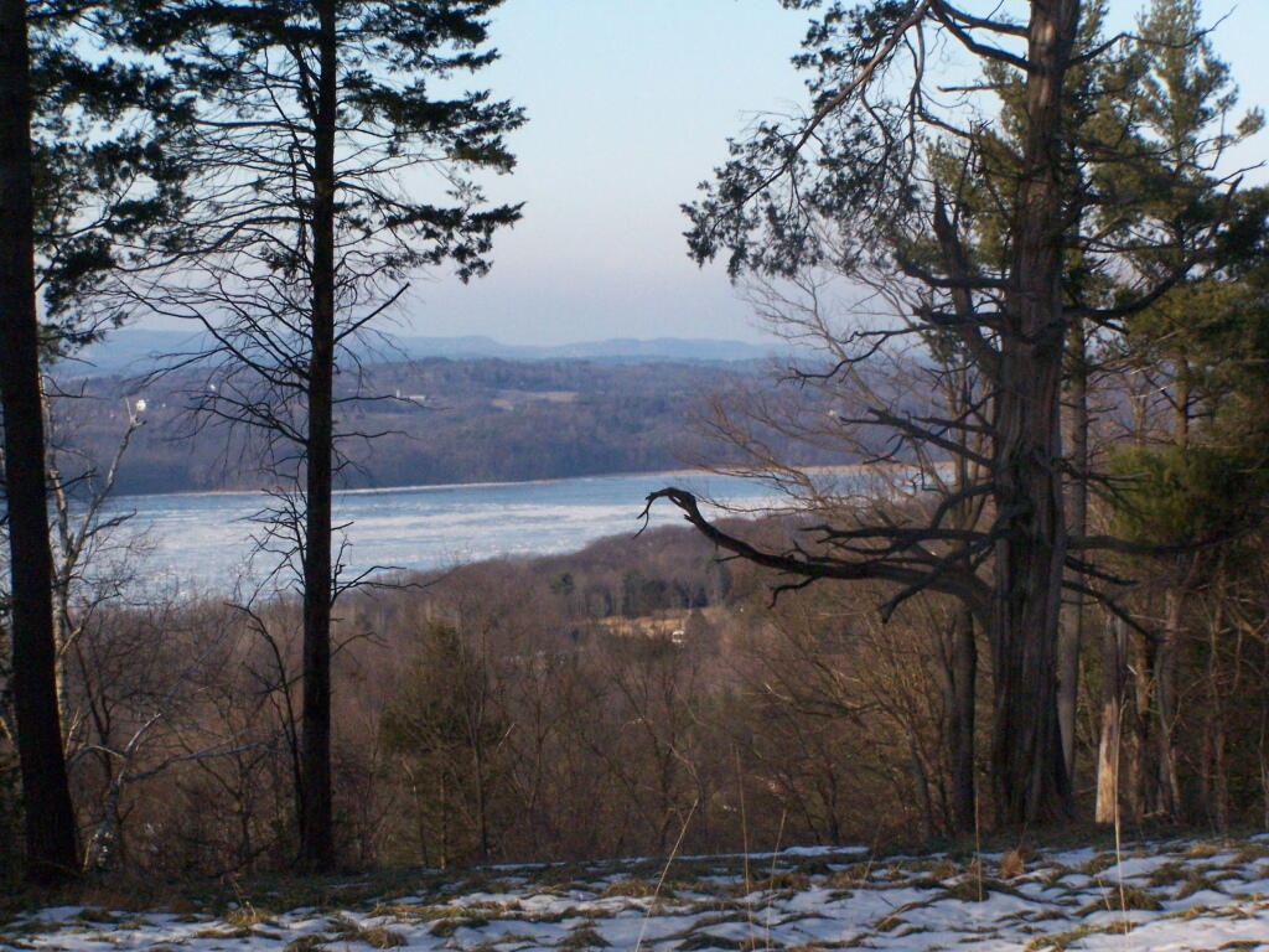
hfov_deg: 18.7
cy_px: 476
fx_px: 3849
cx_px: 634
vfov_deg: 14.1
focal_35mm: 105
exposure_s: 1/640
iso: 400
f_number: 6.3
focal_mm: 17.5
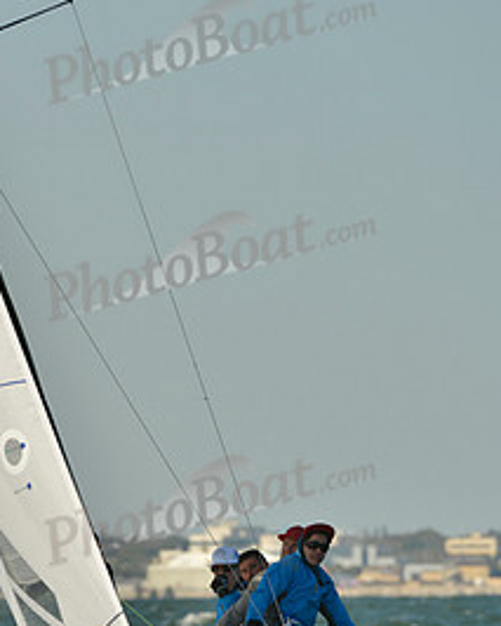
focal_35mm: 716
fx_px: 13263
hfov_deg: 2.2
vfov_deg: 2.7
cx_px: -75
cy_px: 415
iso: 280
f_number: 8
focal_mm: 350
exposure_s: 1/1250
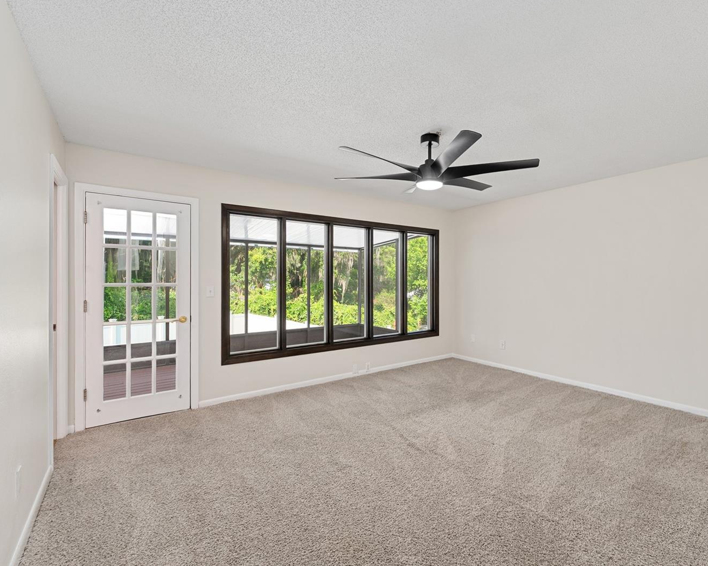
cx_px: 404
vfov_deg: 80.4
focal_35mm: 16
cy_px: 281
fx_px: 335
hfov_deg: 92.5
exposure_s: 1/8
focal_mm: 14
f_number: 8
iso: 320
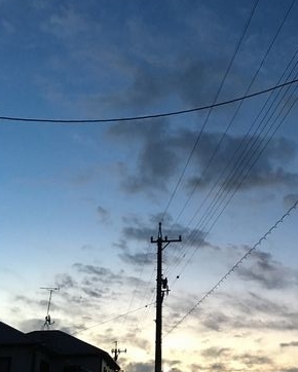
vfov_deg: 37.3
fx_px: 551
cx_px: 234
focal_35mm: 50
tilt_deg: +24.7
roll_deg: +3.0
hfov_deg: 29.6
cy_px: 183
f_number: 2.2
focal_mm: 4.15
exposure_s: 1/17
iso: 200
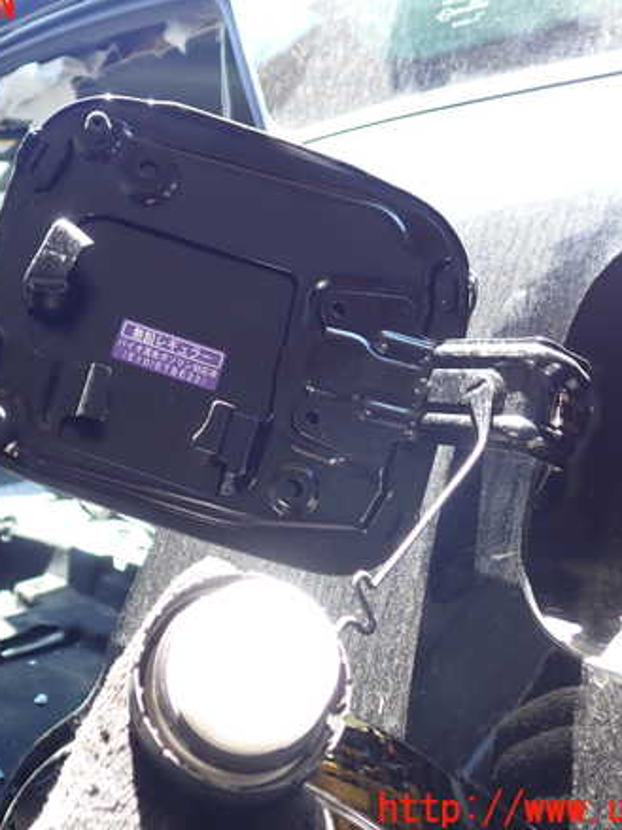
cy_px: 408
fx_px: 983
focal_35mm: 41
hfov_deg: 35.0
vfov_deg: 45.8
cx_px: 238
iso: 100
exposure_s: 1/60
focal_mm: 5.4
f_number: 2.3
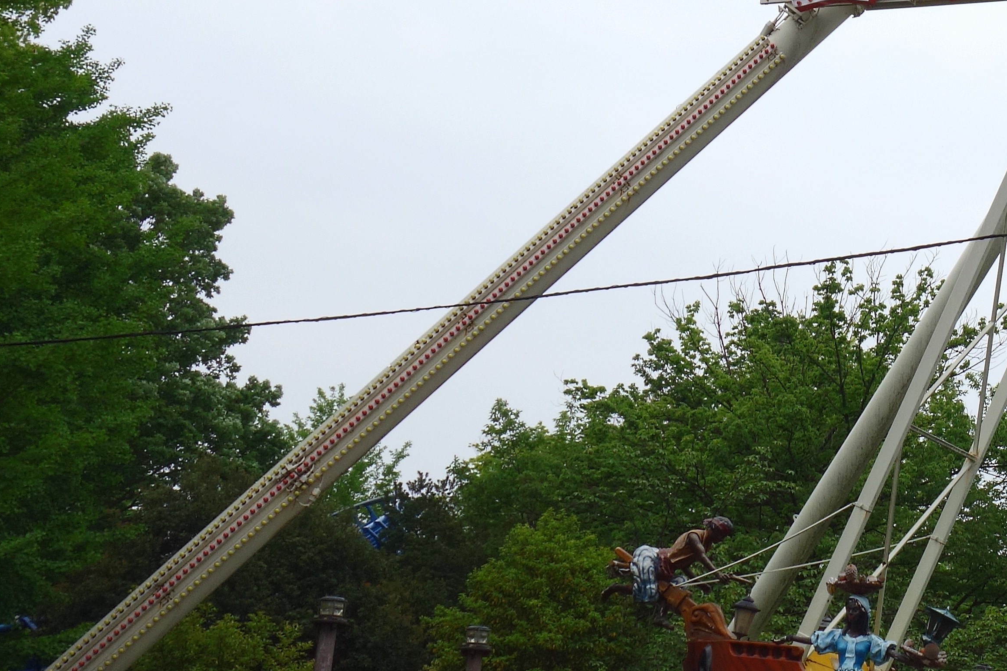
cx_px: 1179
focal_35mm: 78
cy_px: 201
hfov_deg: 23.9
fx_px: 2182
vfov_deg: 17.4
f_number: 5.6
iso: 125
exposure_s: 1/640
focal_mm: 12.18
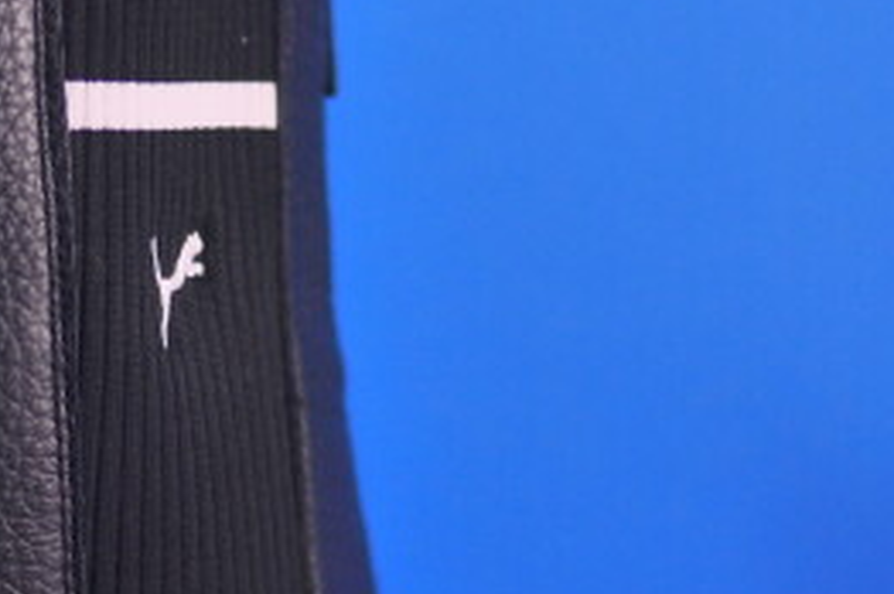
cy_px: 671
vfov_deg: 6.0
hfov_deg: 8.9
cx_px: -24
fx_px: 5680
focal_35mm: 229
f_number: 2.2
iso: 250
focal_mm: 50
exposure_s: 1/320
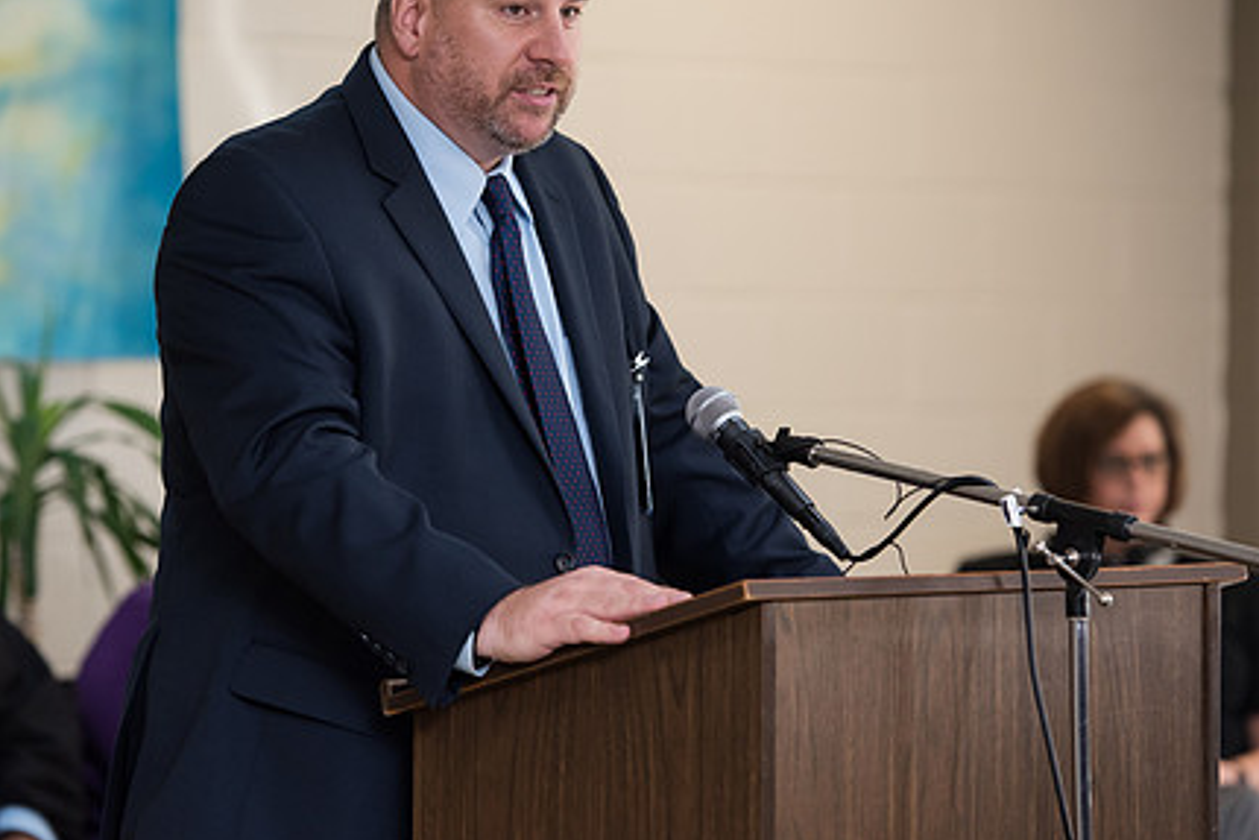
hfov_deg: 11.3
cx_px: 565
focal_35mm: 182
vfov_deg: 7.5
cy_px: 297
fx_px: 6367
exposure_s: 1/200
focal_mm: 135
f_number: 4
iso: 1250
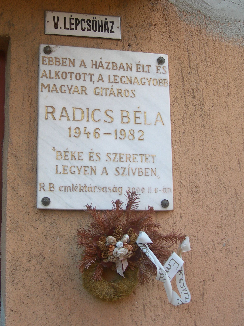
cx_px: 96
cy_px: 128
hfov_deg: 25.6
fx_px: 536
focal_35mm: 57
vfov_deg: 33.7
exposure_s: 1/126
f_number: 2.8
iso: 50
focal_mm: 7.8
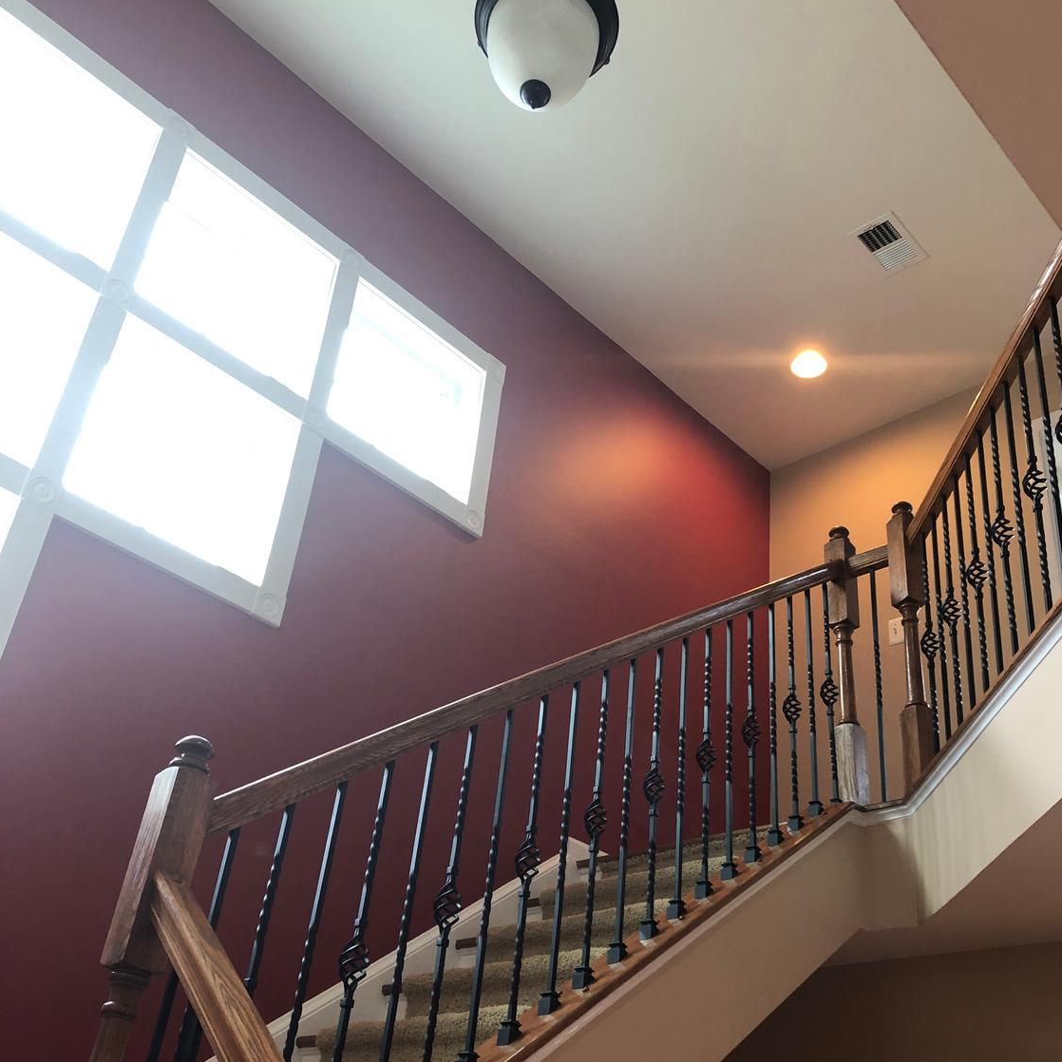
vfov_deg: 48.2
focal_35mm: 34
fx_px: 1180
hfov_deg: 48.4
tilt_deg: +30.6
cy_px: 620
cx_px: 545
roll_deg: -7.0
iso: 40
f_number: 1.8
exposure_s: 1/20
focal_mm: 4
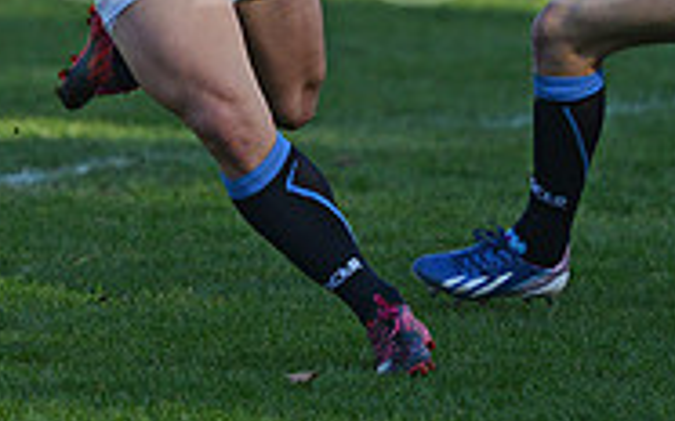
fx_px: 10810
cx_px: 36
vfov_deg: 2.2
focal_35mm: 588
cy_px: -118
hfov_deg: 3.6
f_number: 2.8
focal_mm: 185
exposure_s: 1/2000
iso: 250
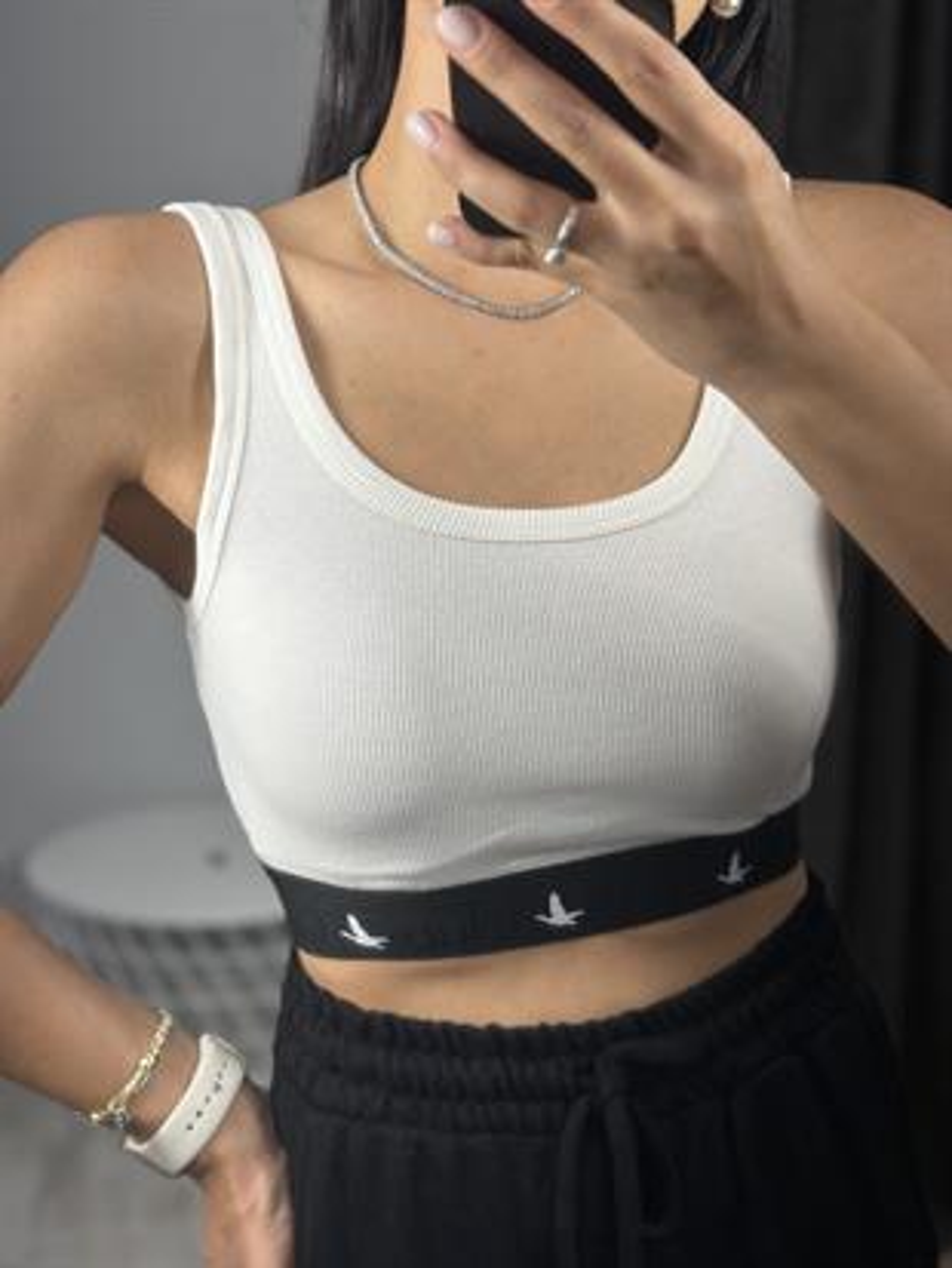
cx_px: 476
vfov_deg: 39.6
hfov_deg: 30.3
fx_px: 1759
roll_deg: -1.4
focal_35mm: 48
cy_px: 634
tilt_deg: -34.5
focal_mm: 6.86
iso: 64
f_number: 1.78
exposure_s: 1/169
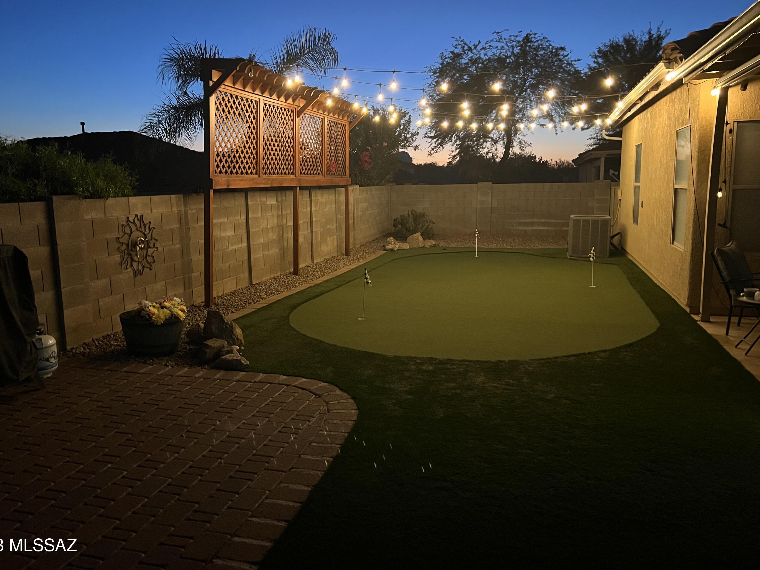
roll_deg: +1.1
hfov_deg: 63.4
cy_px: 266
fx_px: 615
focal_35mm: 28
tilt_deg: -8.1
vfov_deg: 49.7
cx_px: 361
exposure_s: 1/30
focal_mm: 5.7
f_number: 1.5
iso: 800
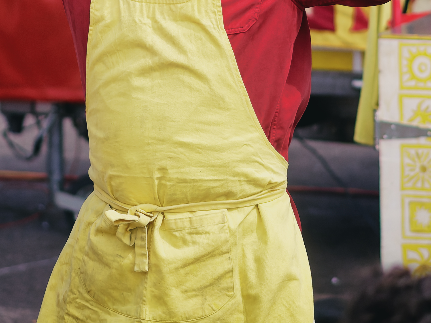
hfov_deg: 4.9
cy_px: -82
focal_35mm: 402
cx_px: 193
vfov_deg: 3.7
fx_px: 5005
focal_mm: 75
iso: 200
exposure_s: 1/5000
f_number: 1.8
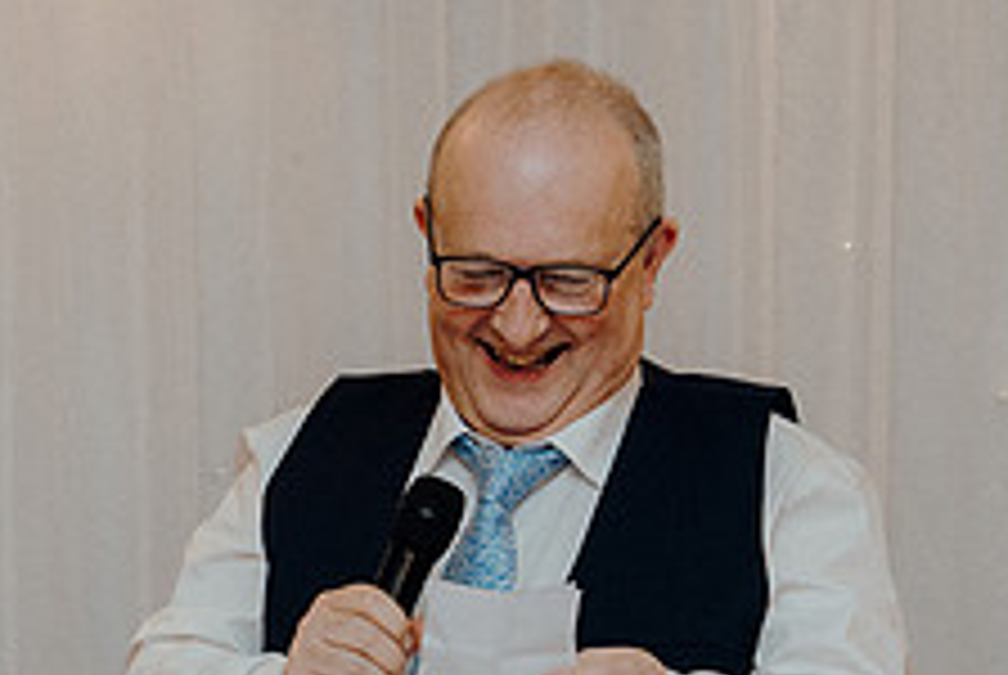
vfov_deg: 9.9
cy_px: 754
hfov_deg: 14.8
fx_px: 3841
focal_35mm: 137
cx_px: 99
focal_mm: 53
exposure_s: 1/160
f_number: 3.5
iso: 2500
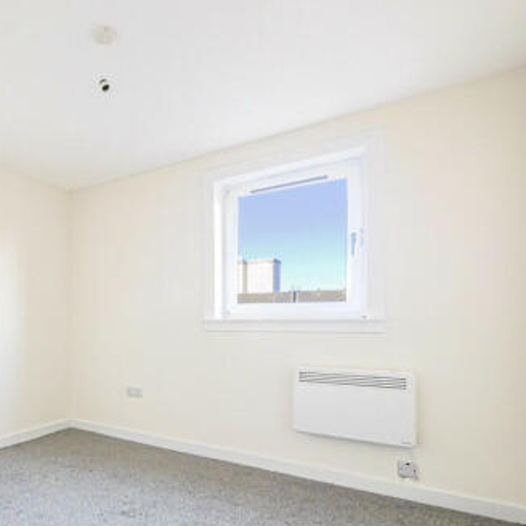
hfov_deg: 62.0
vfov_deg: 68.4
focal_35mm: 22
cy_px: 333
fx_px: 378
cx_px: 84
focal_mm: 7
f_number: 4
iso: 2500
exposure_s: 1/60
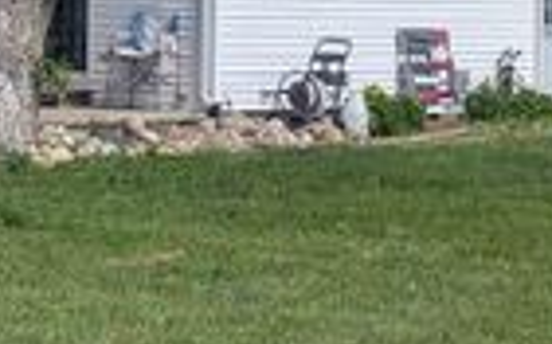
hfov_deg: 11.2
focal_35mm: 184
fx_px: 2767
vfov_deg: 7.1
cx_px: -43
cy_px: -27
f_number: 1.68
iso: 21
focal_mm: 6.9
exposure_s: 1/1041
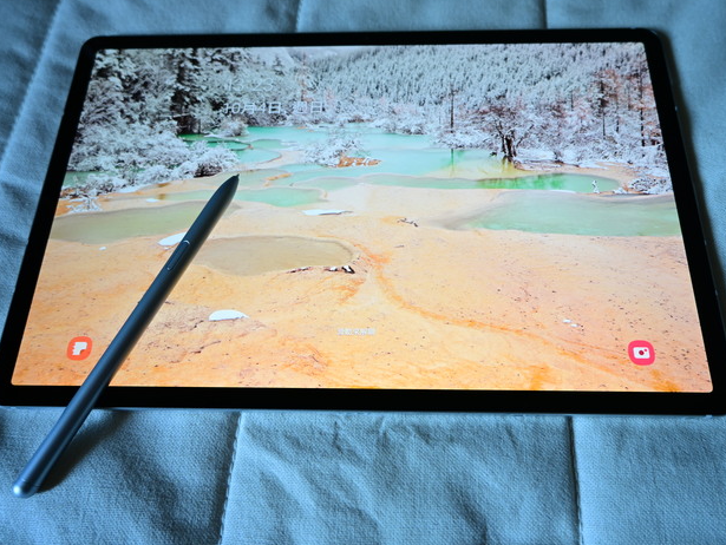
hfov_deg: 65.2
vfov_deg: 51.4
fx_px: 567
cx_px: 382
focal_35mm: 27
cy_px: 265
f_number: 4
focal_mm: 16
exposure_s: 1/40
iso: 500
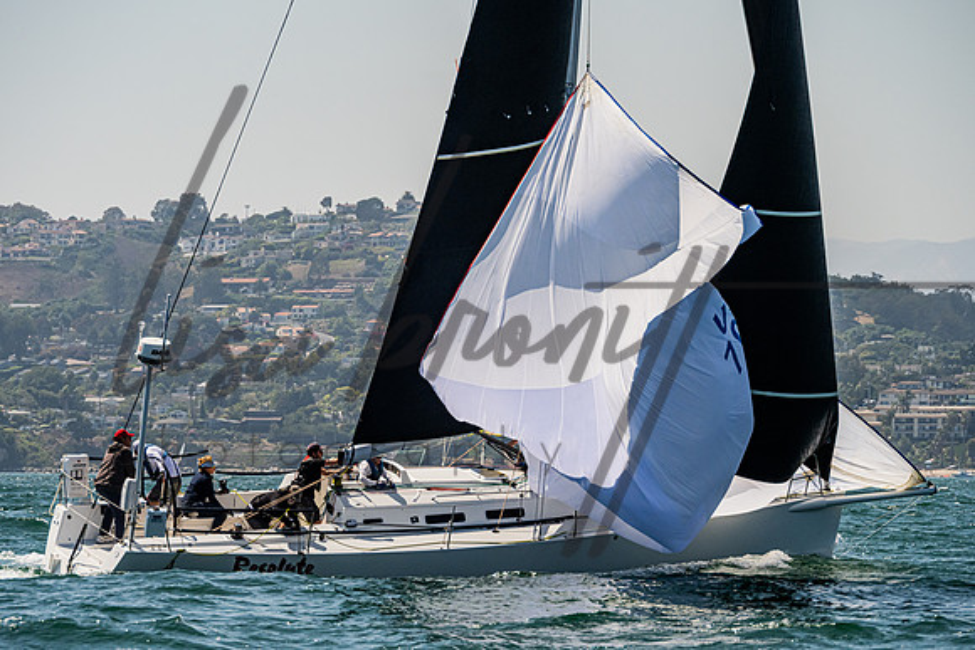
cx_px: 478
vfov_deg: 5.7
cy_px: 370
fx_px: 6577
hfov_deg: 8.5
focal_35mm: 243
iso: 500
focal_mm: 200
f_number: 8
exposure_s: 1/4000
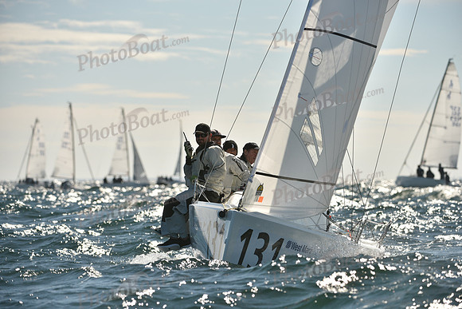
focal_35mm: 220
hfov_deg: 9.4
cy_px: 154
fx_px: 2824
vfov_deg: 6.2
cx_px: 231
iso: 250
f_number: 5.6
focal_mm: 220
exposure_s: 1/2500
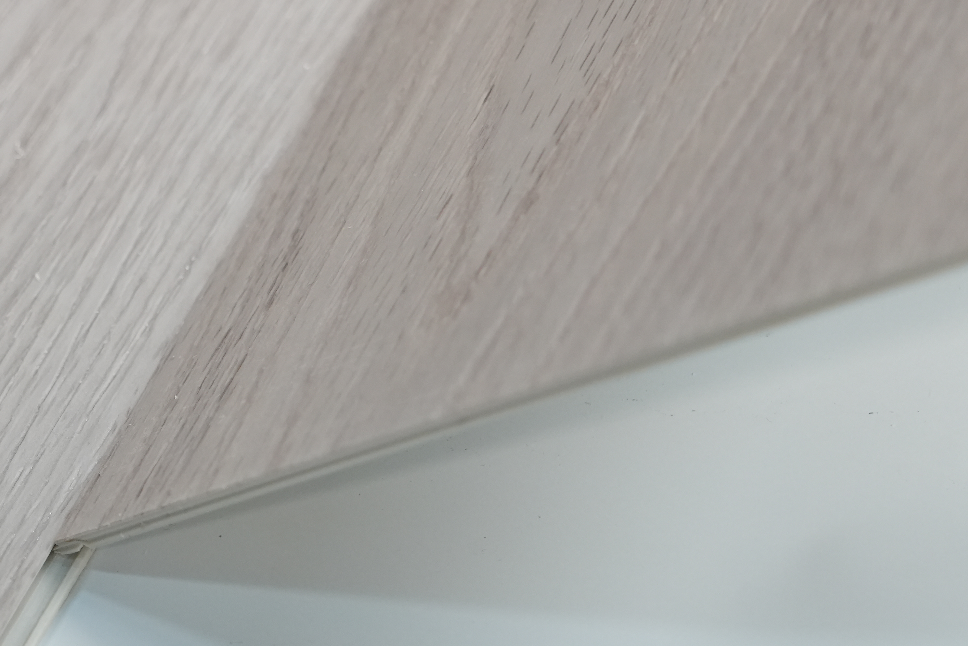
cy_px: 478
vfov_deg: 5.7
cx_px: -21
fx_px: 6453
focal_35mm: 240
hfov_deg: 8.5
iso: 1600
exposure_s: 1/125
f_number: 6.3
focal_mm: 102
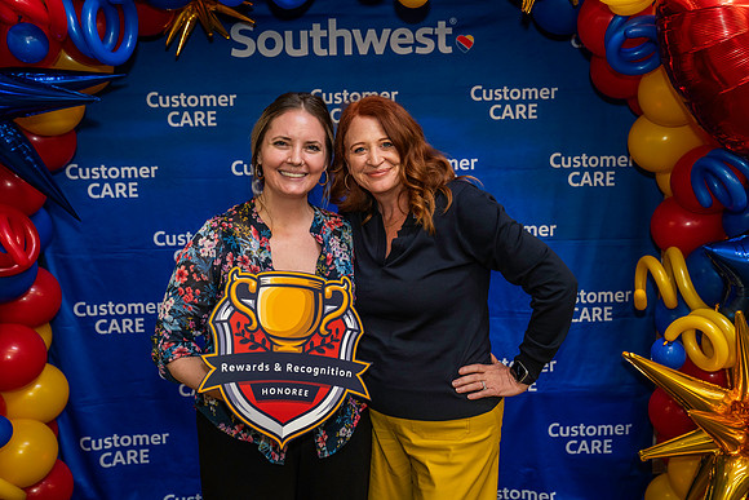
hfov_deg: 46.4
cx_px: 374
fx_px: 874
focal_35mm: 42
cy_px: 250
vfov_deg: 31.9
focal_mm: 42
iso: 1250
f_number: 4
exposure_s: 1/160
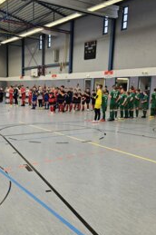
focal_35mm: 37
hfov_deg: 35.6
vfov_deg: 51.9
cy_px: 127
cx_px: 55
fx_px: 241
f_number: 1.8
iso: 40
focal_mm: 5.4
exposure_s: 1/50
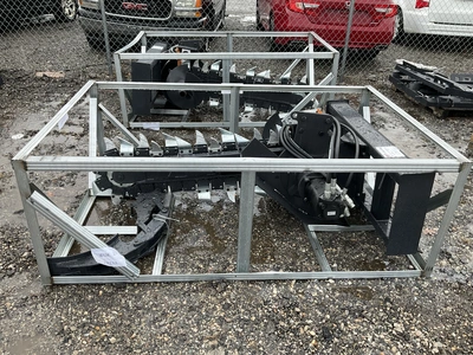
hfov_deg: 61.7
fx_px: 396
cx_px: 236
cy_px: 178
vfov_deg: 48.2
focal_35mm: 29
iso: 64
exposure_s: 1/64
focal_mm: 3
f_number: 1.8
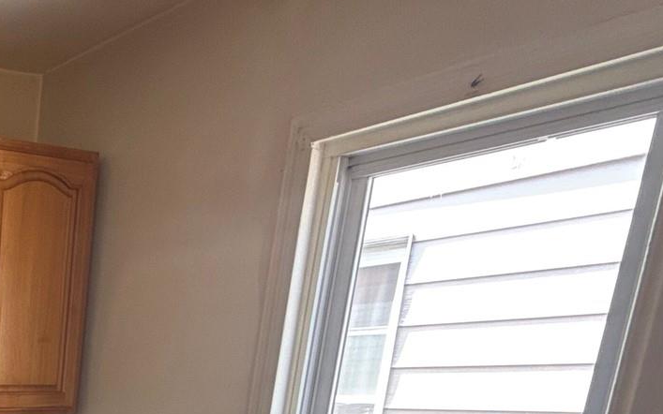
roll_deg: -1.3
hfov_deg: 32.4
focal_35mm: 43
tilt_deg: -12.8
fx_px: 777
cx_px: -234
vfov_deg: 24.9
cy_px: 569
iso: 100
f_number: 2.2
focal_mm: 2.22
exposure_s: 1/99
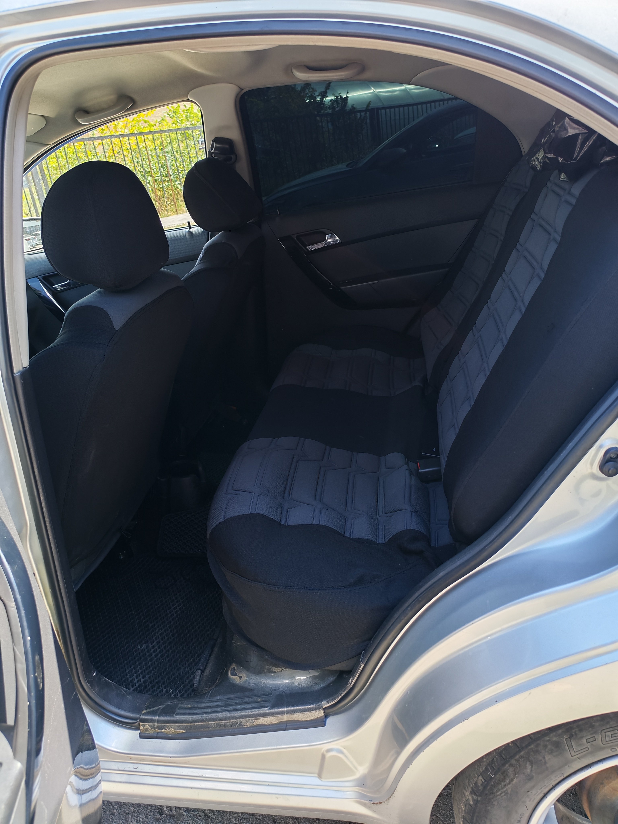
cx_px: 309
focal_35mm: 27
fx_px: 643
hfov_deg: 51.4
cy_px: 412
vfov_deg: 65.3
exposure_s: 1/160
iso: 50
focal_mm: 6.12
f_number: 1.9
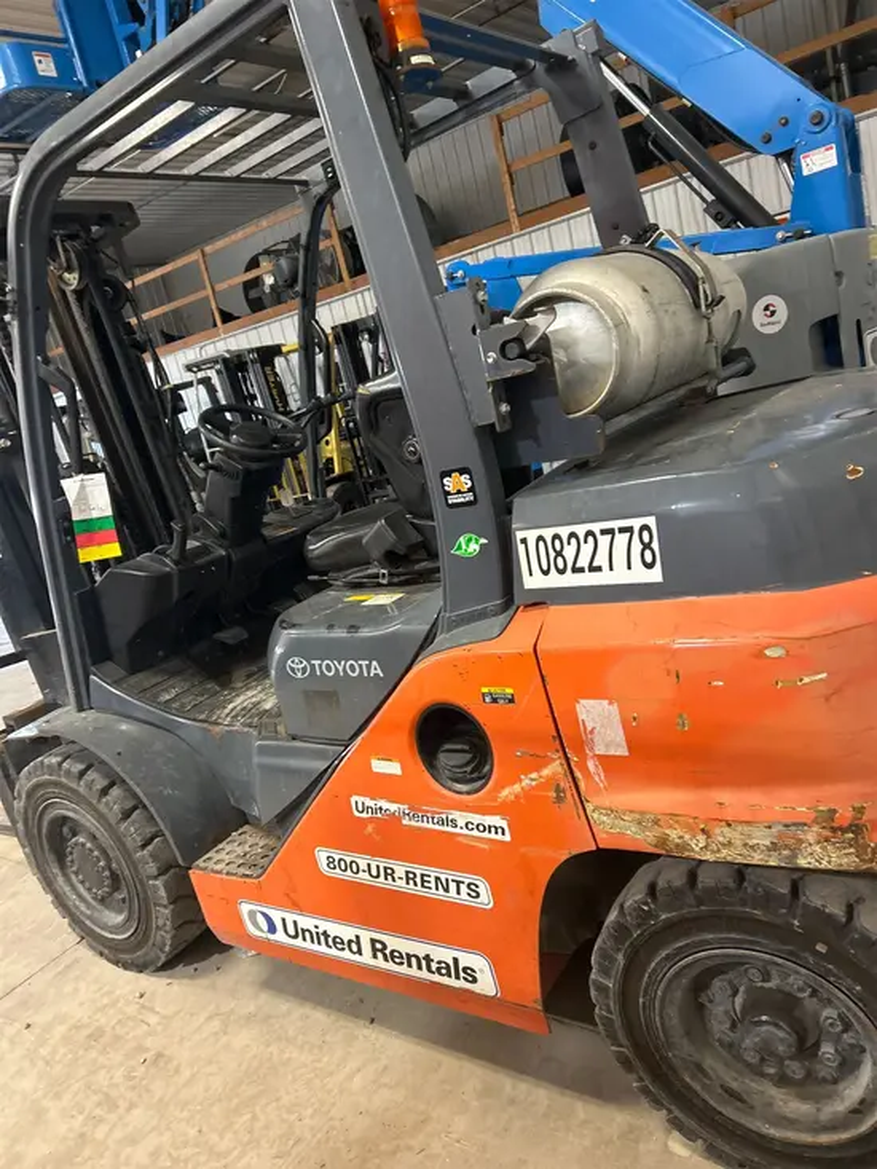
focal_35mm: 26
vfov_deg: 67.3
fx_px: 878
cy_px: 584
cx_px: 438
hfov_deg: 53.1
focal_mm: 5.7
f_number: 1.5
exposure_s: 1/60
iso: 320
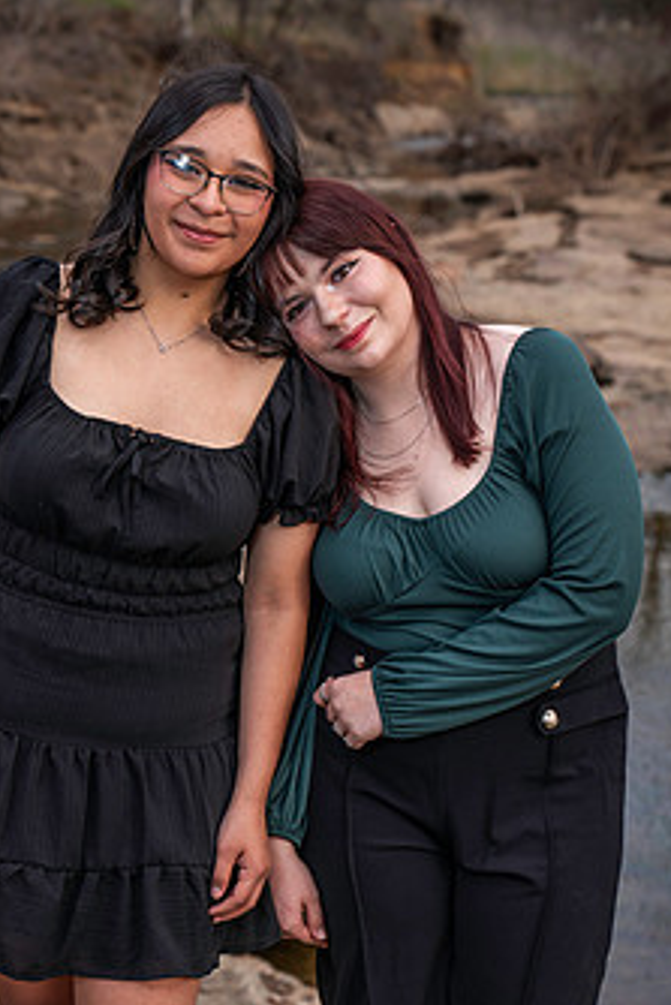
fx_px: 2067
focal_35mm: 74
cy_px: 626
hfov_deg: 18.4
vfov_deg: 27.2
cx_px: 274
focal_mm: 55
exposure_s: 1/200
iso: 100
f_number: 4
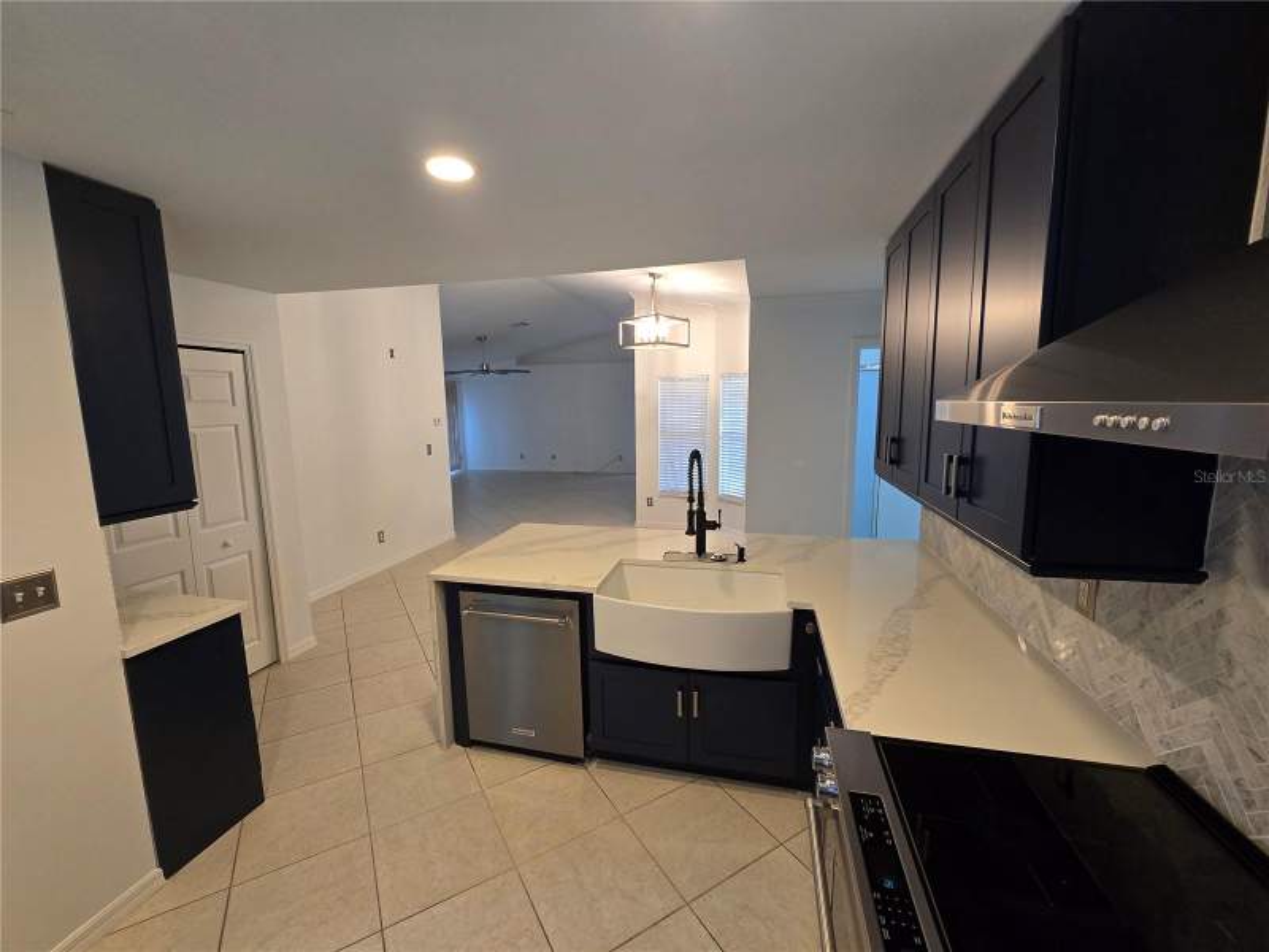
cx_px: 634
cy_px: 476
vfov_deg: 89.9
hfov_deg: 106.2
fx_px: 477
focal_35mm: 13
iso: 200
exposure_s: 1/60
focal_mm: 2.2
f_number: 2.2
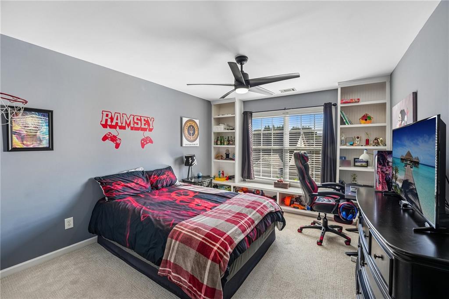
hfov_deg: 104.3
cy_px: 150
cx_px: 224
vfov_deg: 81.1
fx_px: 174
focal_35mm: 14
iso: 320
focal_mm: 14
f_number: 8
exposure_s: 1/25
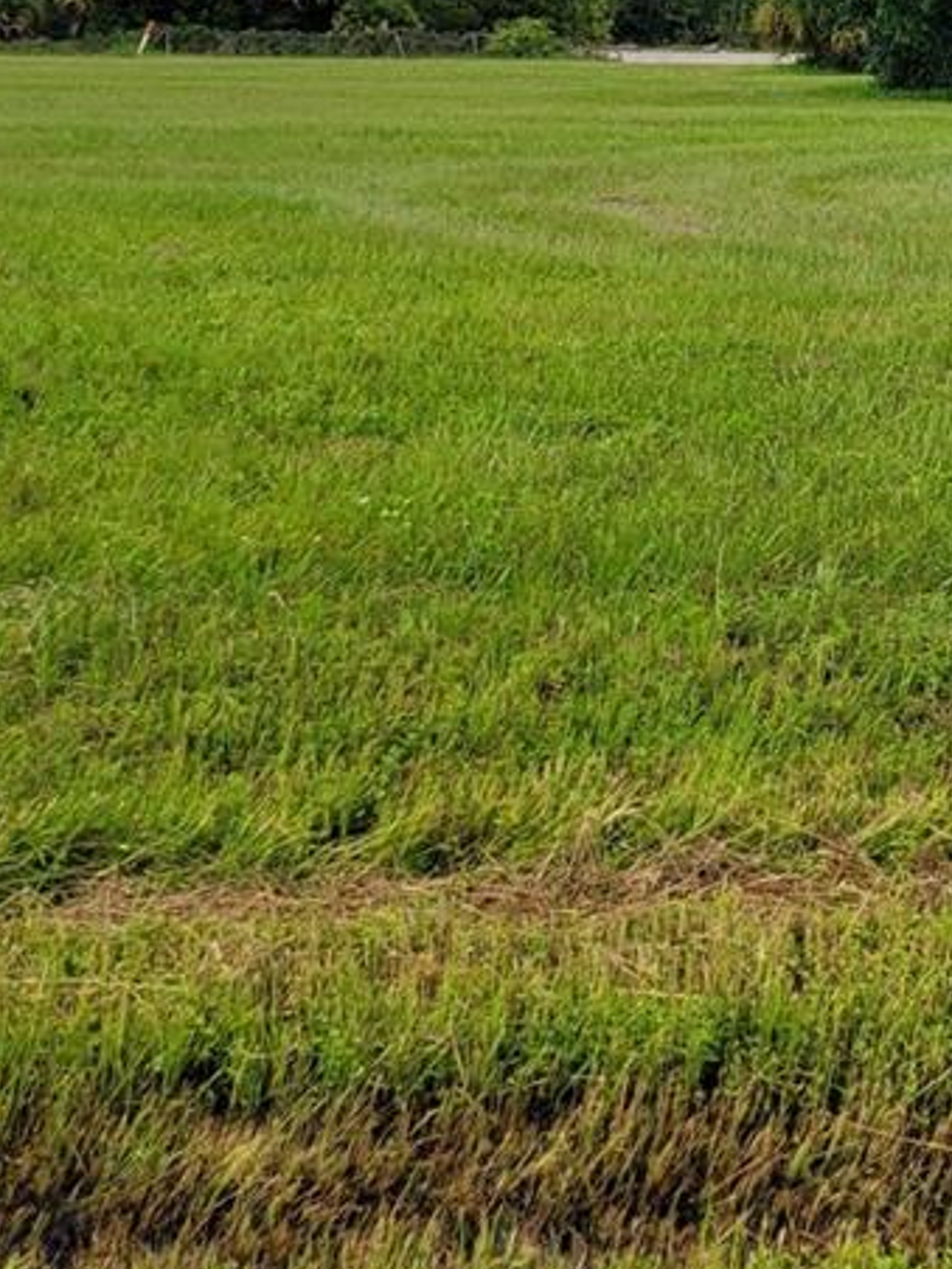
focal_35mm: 69
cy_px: 121
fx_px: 2530
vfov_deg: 27.1
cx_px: 913
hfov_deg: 20.7
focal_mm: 5.4
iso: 40
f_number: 1.8
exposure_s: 1/1794
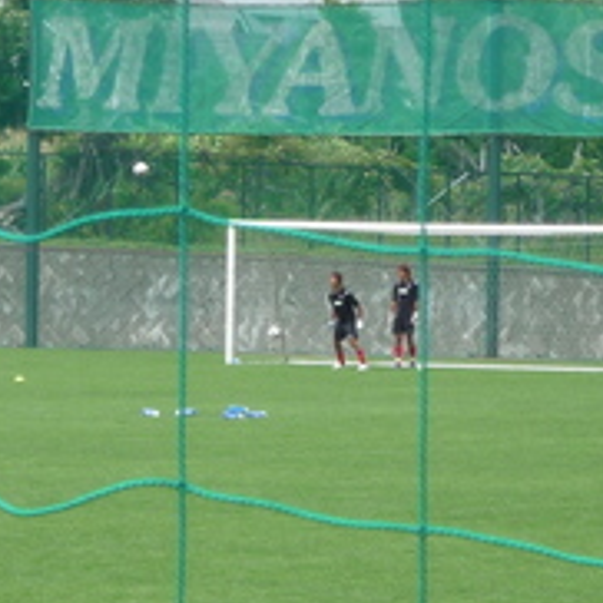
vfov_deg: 4.8
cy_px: 270
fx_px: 7253
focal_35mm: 368
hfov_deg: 4.8
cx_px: 305
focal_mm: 17.6
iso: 100
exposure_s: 1/200
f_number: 5.6
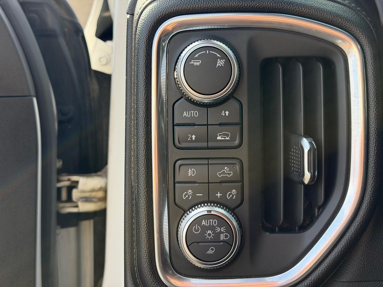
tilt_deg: -12.5
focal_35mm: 48
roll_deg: +1.4
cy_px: 144
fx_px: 531
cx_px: 192
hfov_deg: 39.7
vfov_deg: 30.3
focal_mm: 6.76
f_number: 1.78
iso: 80
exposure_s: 1/712
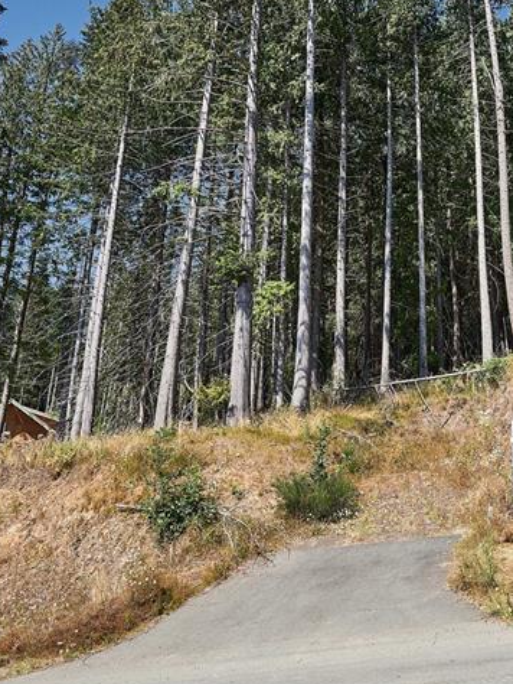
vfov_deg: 60.6
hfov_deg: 45.4
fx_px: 573
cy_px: 248
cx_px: 423
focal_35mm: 29
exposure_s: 1/320
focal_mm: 14
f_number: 8
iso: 100
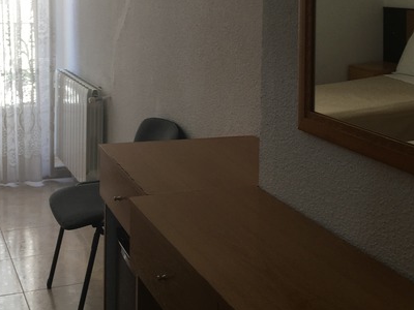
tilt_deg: -7.0
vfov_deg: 24.9
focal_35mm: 58
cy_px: 76
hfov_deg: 33.2
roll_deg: -0.4
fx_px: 694
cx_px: 184
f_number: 2.2
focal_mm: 4.15
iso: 32
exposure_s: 1/50
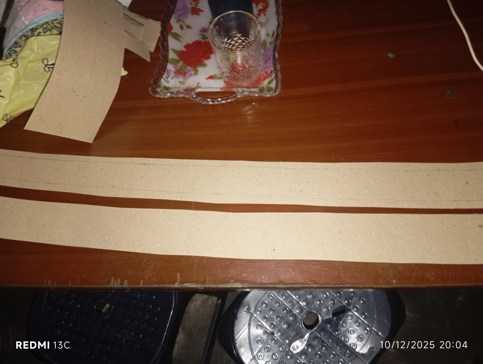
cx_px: 242
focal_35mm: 28
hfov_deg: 63.4
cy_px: 182
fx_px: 391
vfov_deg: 49.9
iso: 409
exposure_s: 1/10
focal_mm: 4.22
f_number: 1.8
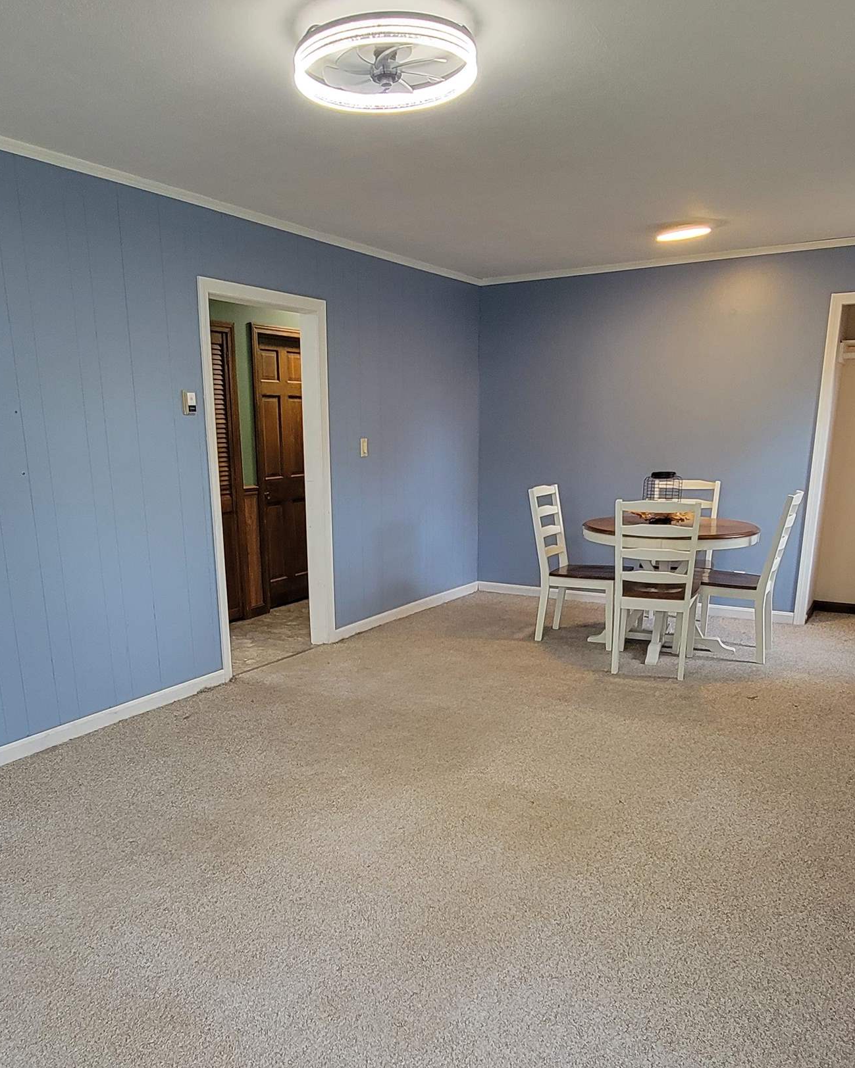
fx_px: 759
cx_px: 393
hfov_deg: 58.7
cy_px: 631
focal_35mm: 24
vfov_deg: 69.7
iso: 200
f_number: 2.2
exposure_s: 1/60
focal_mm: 2.2
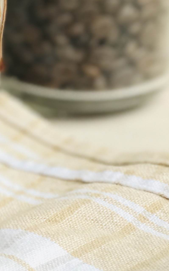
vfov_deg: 10.7
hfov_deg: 6.7
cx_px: -114
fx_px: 1407
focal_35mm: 191
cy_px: -103
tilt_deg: -12.6
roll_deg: +1.7
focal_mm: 6.6
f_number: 2.8
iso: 20
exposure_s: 1/136
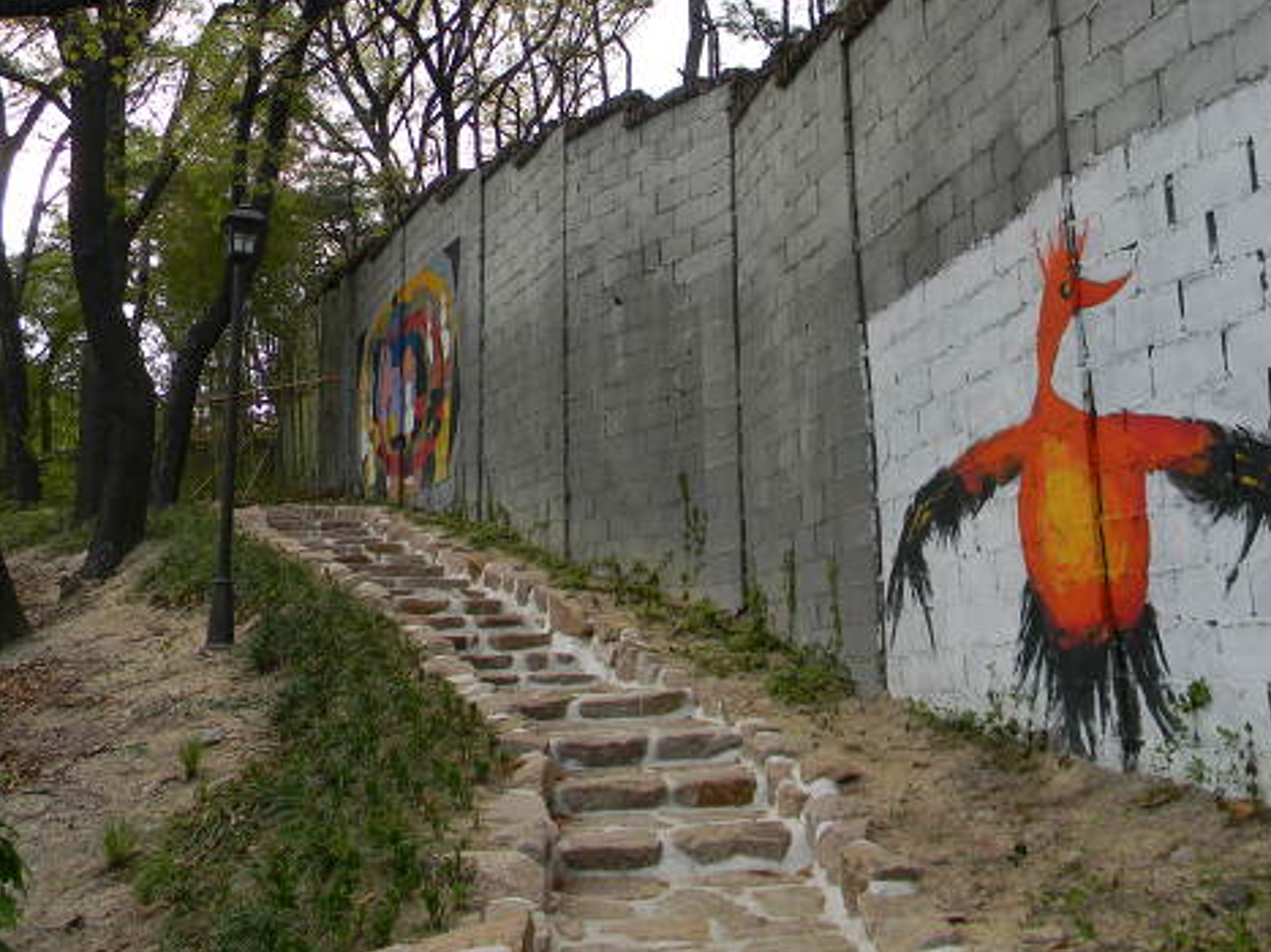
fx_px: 1542
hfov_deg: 44.8
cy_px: 276
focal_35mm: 42
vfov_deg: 33.8
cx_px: 664
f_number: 3.5
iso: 80
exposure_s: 1/123
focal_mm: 5
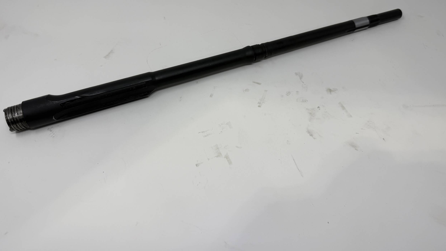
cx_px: 218
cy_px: 98
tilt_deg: -52.7
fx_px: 319
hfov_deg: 69.8
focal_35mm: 27
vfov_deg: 42.7
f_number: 1.78
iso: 80
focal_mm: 6.76
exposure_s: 1/665
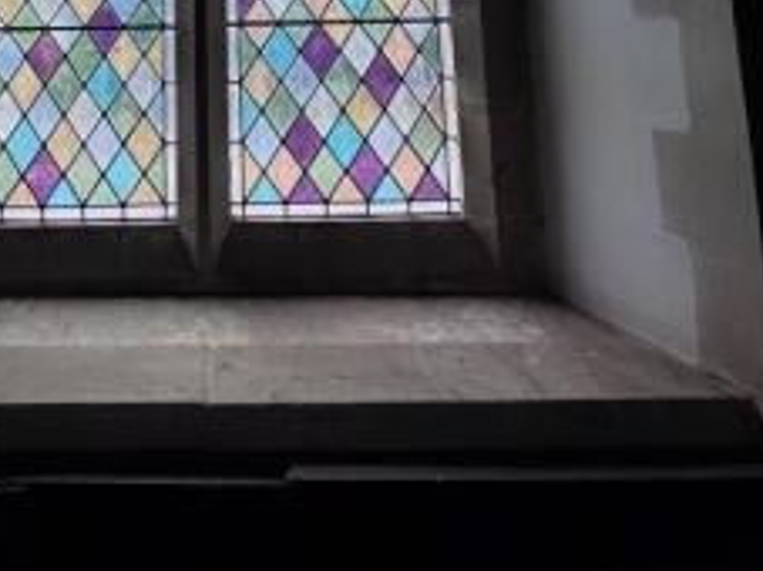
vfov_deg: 31.5
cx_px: 207
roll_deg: +0.7
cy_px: -153
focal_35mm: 36
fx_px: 793
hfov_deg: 49.7
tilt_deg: +10.3
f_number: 2.2
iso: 40
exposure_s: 1/331
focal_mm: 2.22
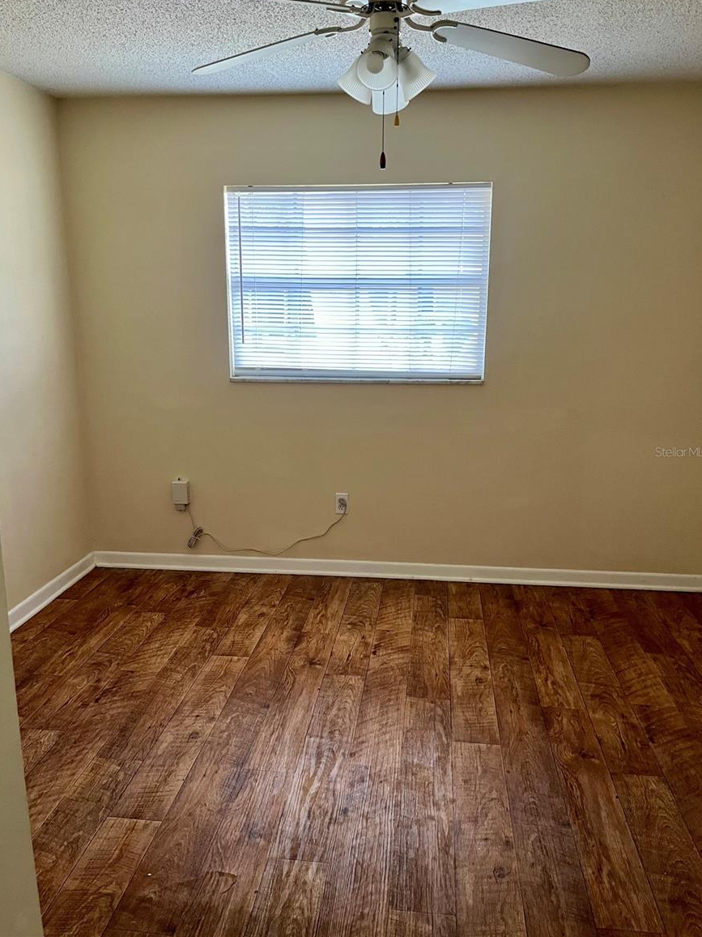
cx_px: 348
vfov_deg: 65.3
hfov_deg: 51.4
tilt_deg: -12.8
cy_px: 451
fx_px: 730
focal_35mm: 27
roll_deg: -0.2
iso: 200
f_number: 1.6
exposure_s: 1/60
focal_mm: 5.1
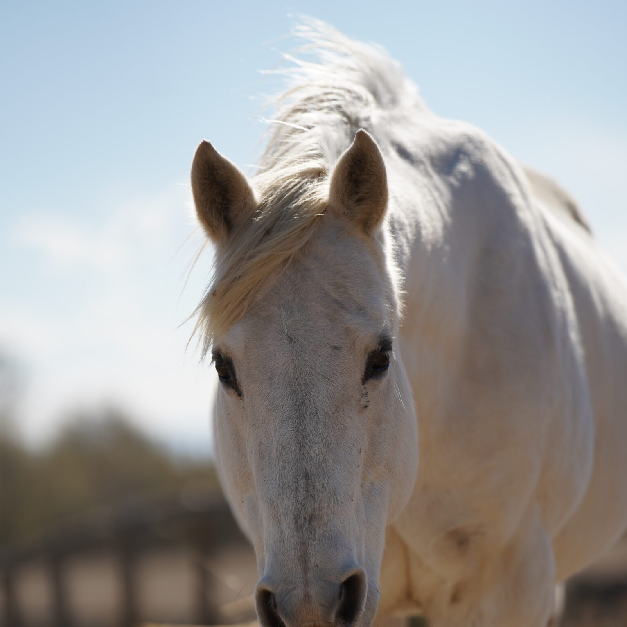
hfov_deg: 8.2
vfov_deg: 8.2
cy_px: 466
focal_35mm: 213
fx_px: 4365
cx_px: 329
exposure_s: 1/5000
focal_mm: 150
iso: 160
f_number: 2.8
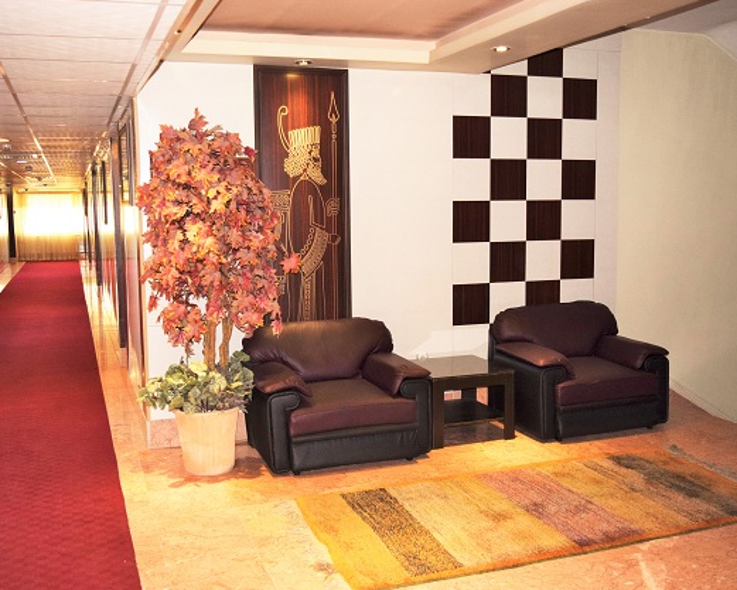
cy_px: 300
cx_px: 364
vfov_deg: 39.2
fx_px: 829
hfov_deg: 47.9
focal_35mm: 38
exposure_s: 1/60
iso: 1000
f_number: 3.8
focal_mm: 22
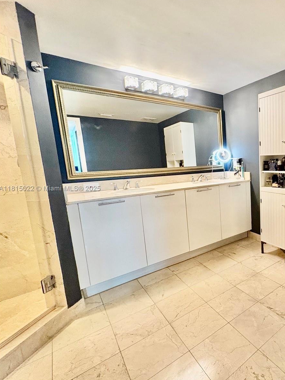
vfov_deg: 84.7
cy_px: 189
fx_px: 209
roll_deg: +2.2
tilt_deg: -7.9
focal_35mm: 19
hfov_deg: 58.9
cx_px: 255
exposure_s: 1/60
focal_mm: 2.22
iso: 500
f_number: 2.2
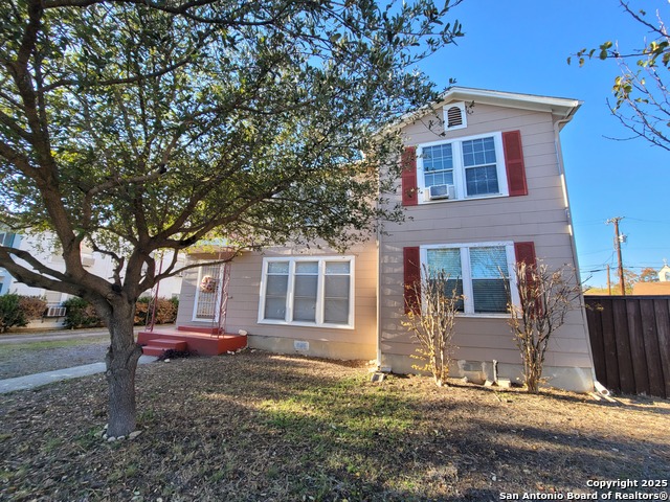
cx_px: 335
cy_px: 251
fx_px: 252
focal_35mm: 13
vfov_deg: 89.9
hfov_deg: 106.2
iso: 64
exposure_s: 1/350
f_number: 2.2
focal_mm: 2.2
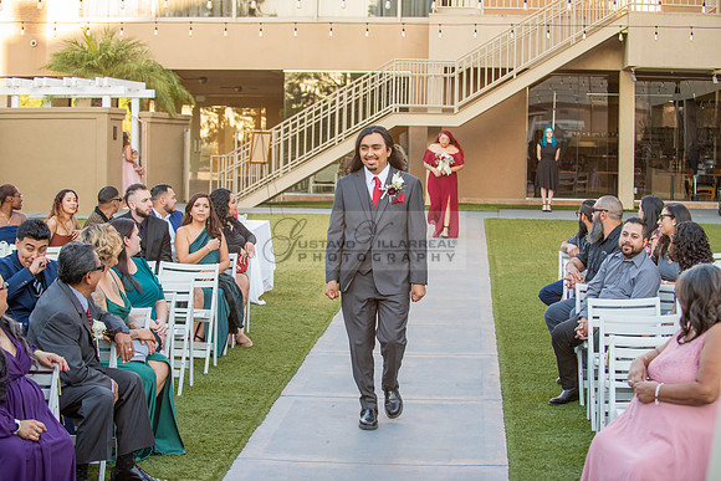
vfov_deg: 19.5
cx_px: 360
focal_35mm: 70
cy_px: 240
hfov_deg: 28.8
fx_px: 1402
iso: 800
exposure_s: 1/320
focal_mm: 70
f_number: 4
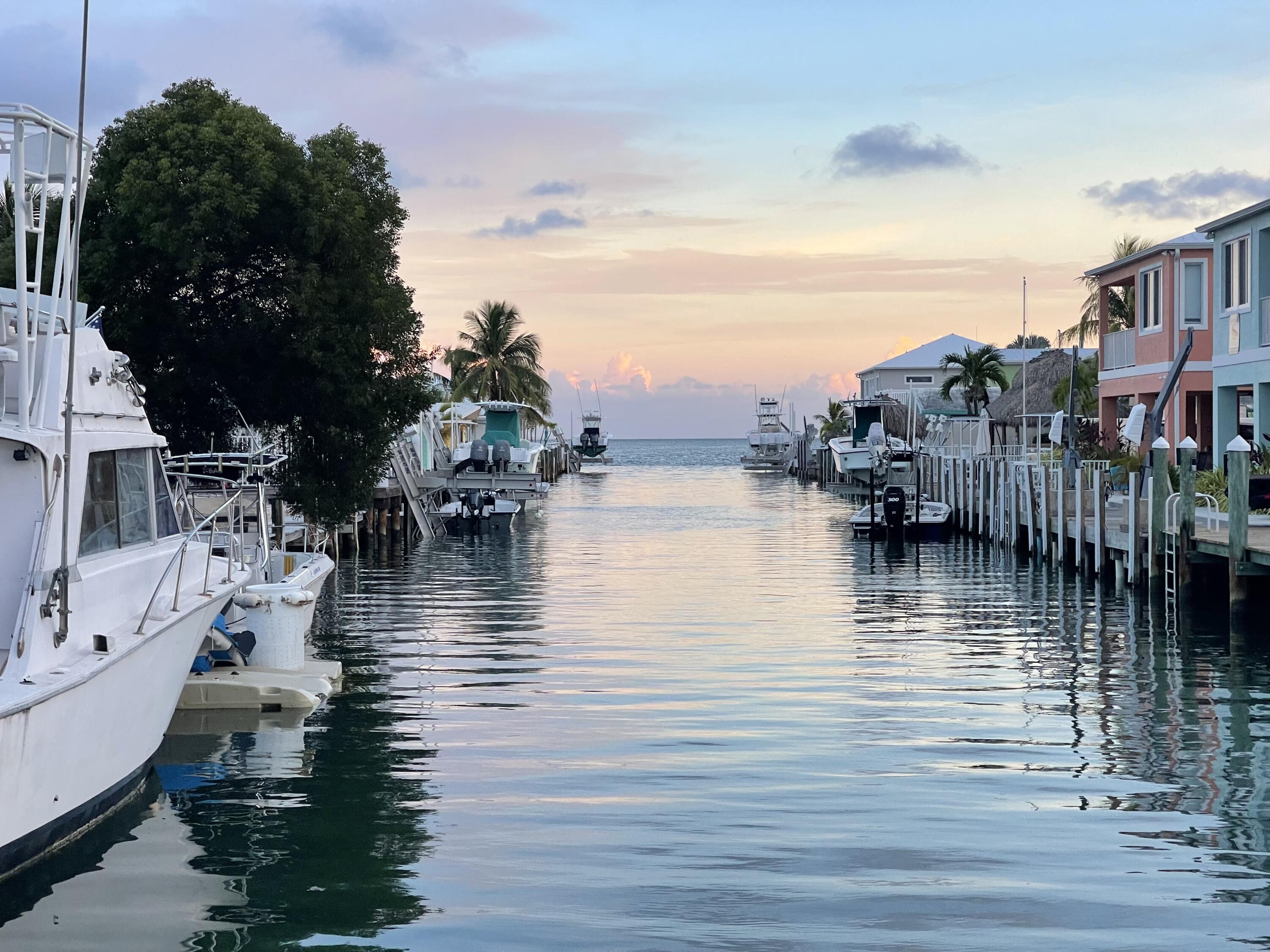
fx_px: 2348
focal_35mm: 64
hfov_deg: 30.3
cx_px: 635
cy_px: 476
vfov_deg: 22.9
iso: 64
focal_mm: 7.5
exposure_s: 1/99
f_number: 2.2
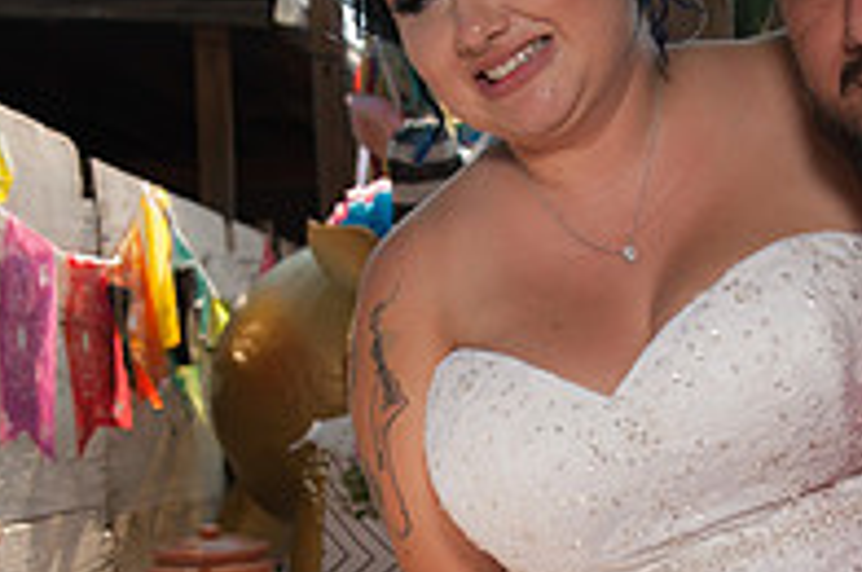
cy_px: 515
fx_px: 1984
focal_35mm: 83
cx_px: 501
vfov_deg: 16.2
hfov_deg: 24.5
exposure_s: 1/1250
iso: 200
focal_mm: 28
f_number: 5
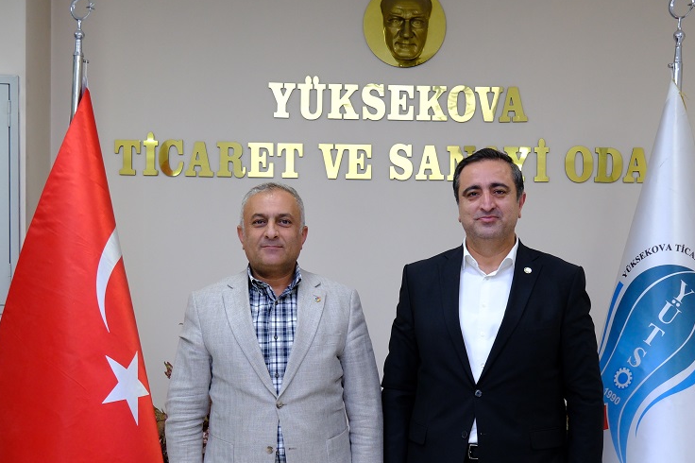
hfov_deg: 30.9
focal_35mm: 65
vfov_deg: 20.5
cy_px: 402
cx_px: 411
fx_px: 1254
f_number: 4
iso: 800
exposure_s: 1/50
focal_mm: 23.5
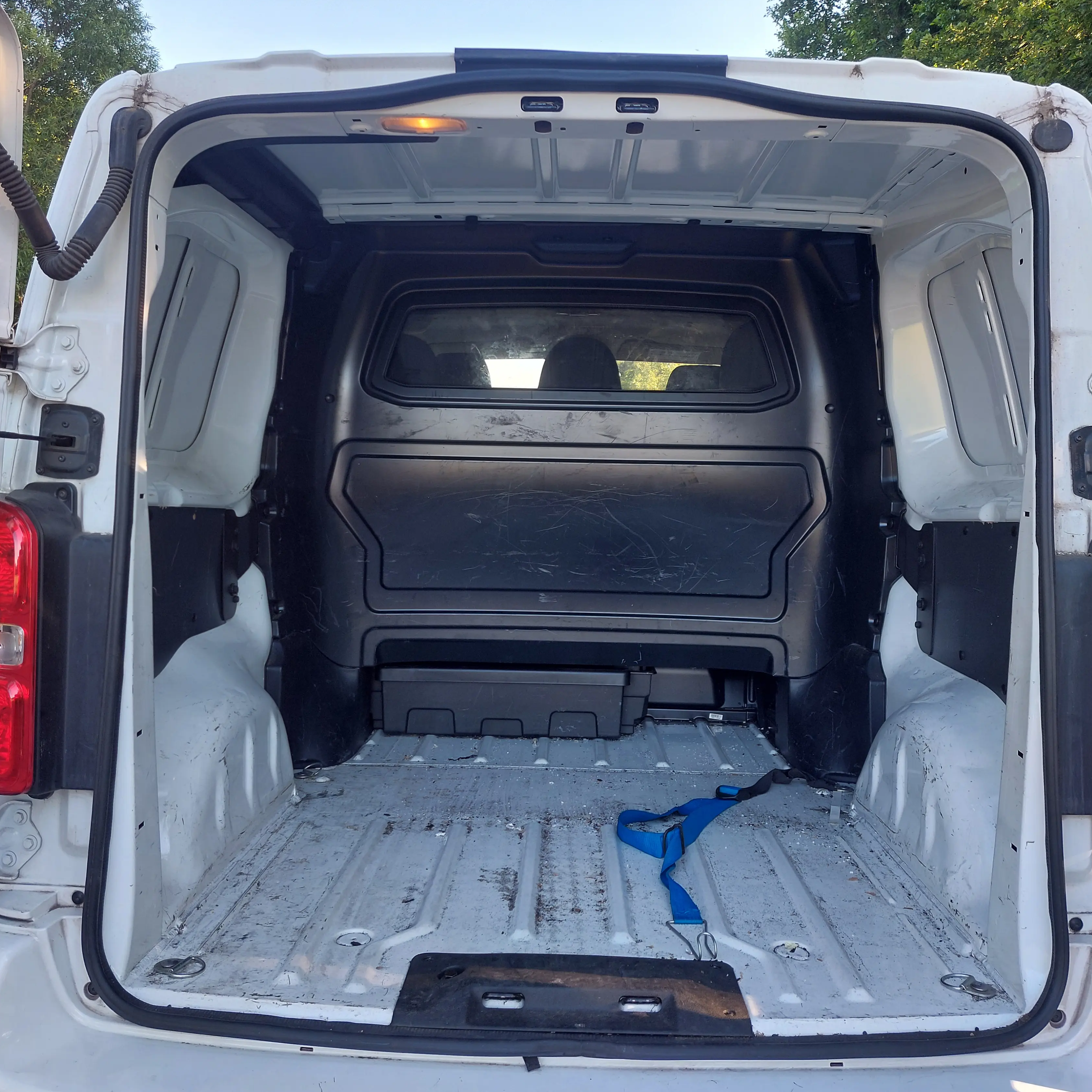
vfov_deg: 53.9
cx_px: 539
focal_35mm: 30
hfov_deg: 54.0
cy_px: 482
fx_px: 1071
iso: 25
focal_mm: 5.23
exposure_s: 1/107
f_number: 1.8
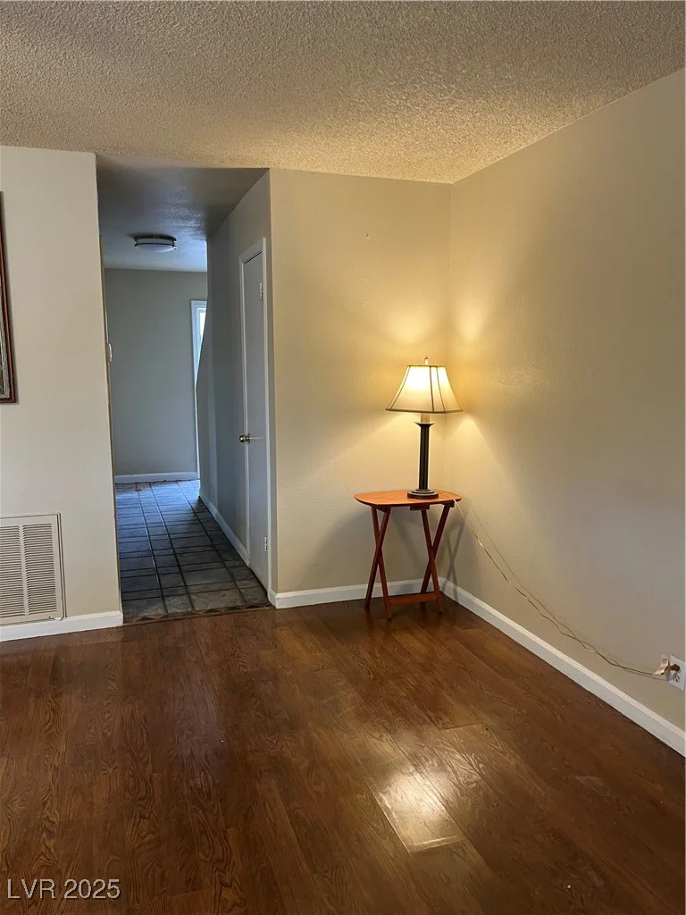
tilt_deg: -9.3
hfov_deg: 53.1
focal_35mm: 26
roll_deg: +1.3
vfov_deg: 67.3
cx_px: 343
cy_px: 458
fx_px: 687
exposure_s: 1/60
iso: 100
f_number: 1.6
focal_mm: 5.1
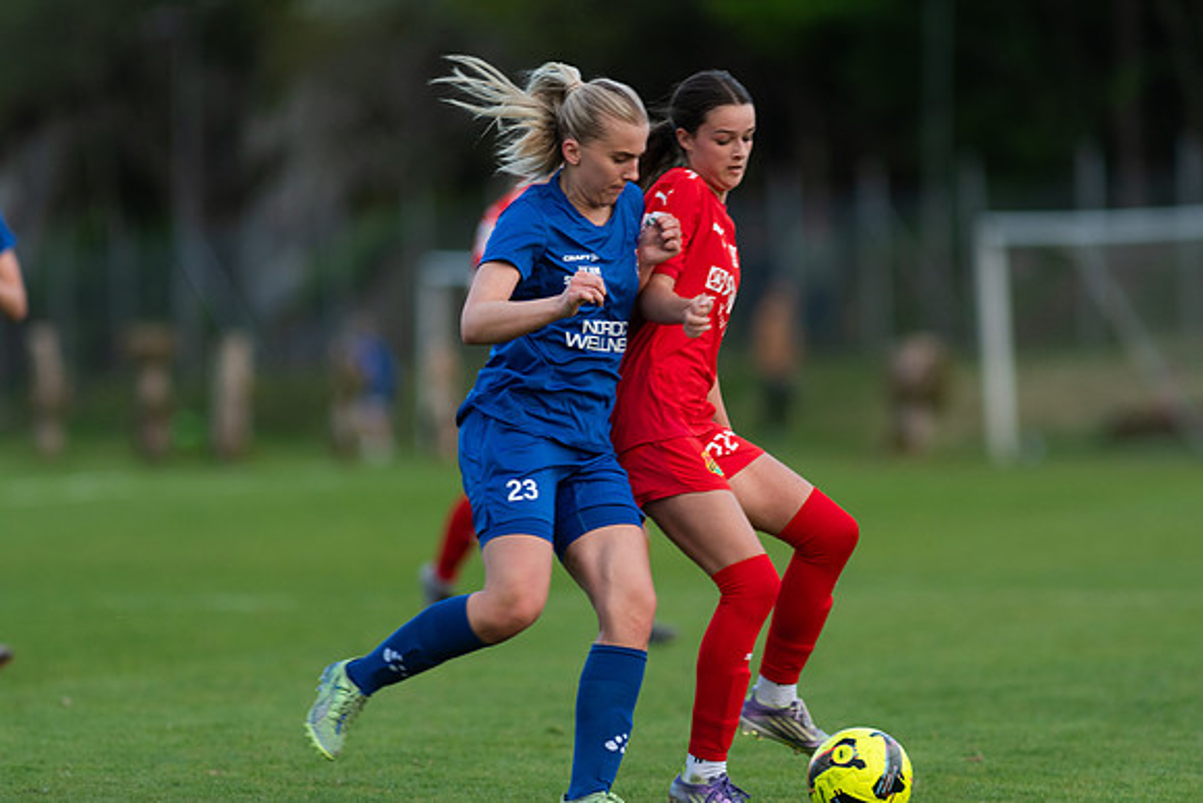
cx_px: 602
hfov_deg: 4.6
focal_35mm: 450
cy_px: 402
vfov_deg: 3.1
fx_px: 15040
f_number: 3.2
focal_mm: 300
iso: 400
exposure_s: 1/1000
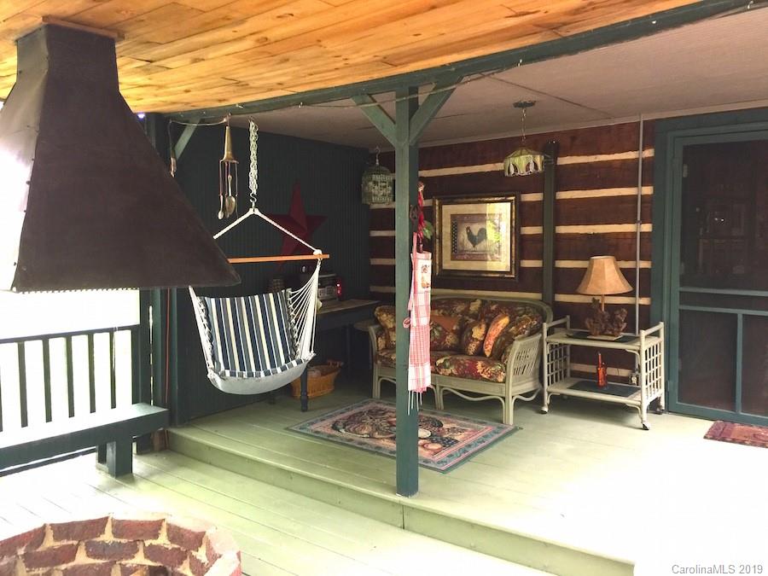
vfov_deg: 48.2
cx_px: 384
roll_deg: +0.2
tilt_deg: -3.2
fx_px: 643
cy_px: 288
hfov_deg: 61.7
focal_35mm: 29
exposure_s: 1/15
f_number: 2.2
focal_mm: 4.15
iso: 50
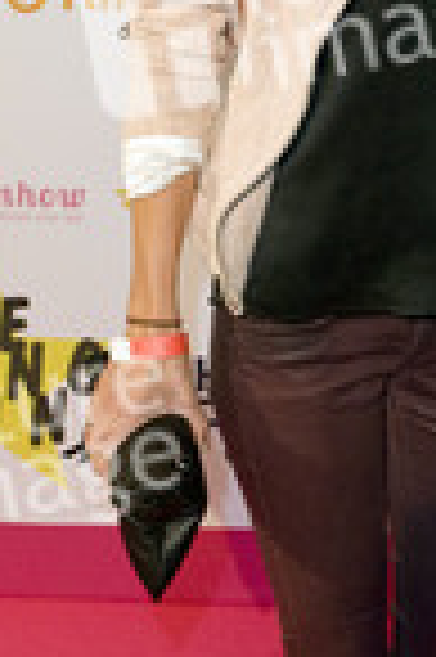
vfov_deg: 23.9
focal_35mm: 85
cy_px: 238
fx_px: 1548
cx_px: 443
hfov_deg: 15.7
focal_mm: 31
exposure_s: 1/200
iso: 1600
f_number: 4.5
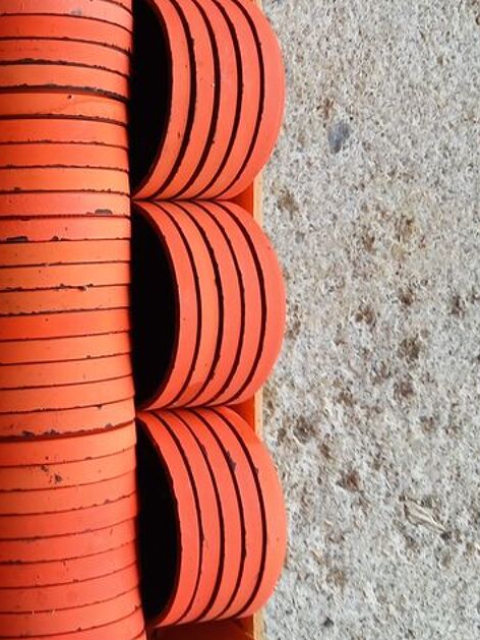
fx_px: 980
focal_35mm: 53
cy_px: 222
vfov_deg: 35.9
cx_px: 5
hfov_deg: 26.2
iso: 100
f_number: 1.8
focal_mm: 4.65
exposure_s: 1/50
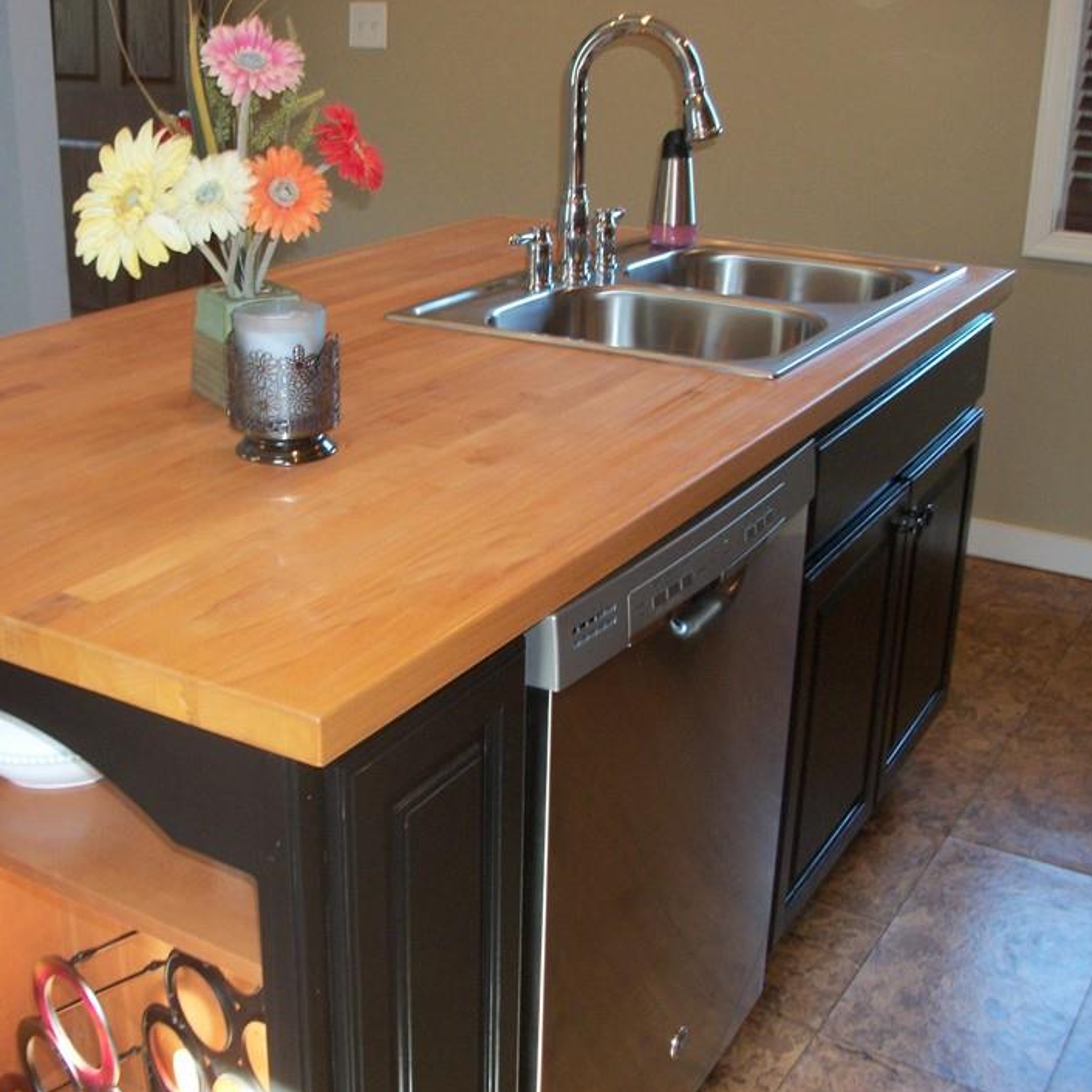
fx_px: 1463
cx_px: 408
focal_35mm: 41
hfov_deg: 40.6
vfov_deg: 40.9
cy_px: 541
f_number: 2.9
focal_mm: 5.7
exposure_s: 1/30
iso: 160
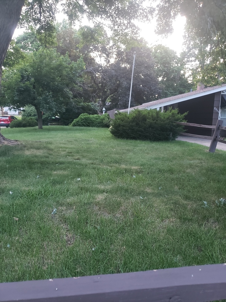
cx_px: 113
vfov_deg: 67.3
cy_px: 151
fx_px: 226
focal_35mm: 26
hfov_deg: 53.1
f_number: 1.5
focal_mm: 4.3
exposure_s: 1/34
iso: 250
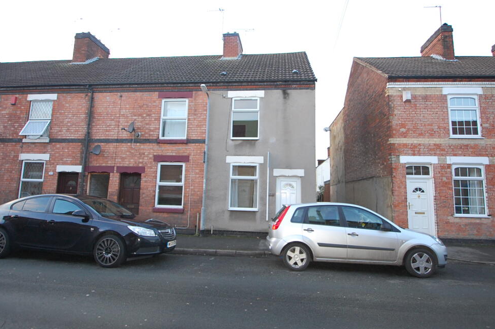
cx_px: 252
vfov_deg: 64.5
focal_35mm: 19
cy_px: 161
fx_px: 261
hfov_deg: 86.9
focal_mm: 12
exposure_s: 1/125
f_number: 4
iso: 800
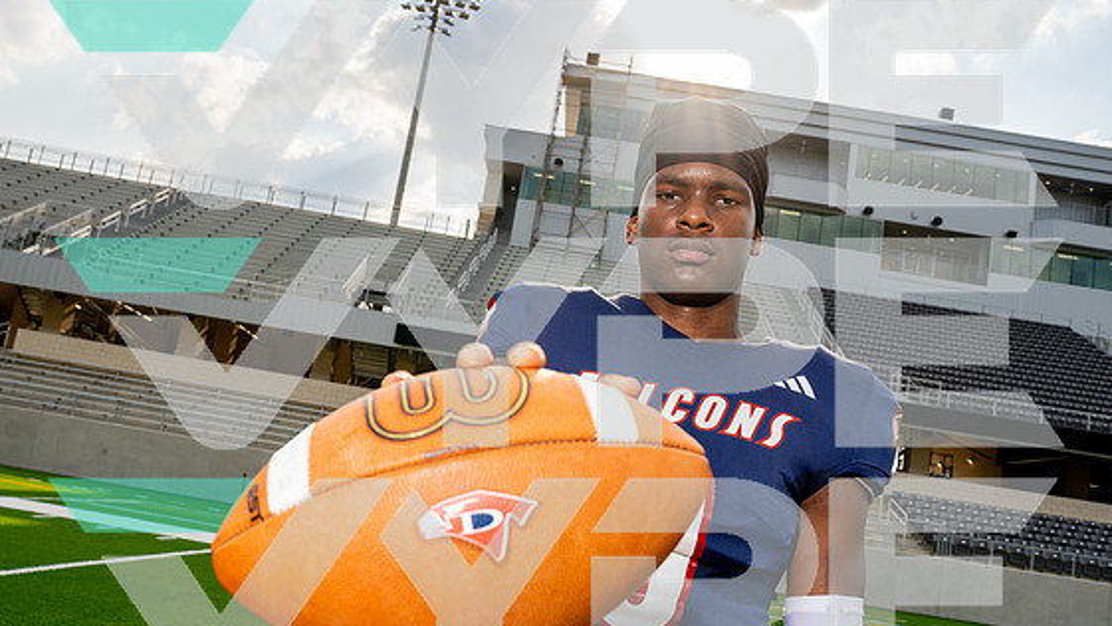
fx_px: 944
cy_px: 344
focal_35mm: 32
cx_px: 559
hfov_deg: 61.0
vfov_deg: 36.7
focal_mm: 29
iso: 100
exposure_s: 1/250
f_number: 8
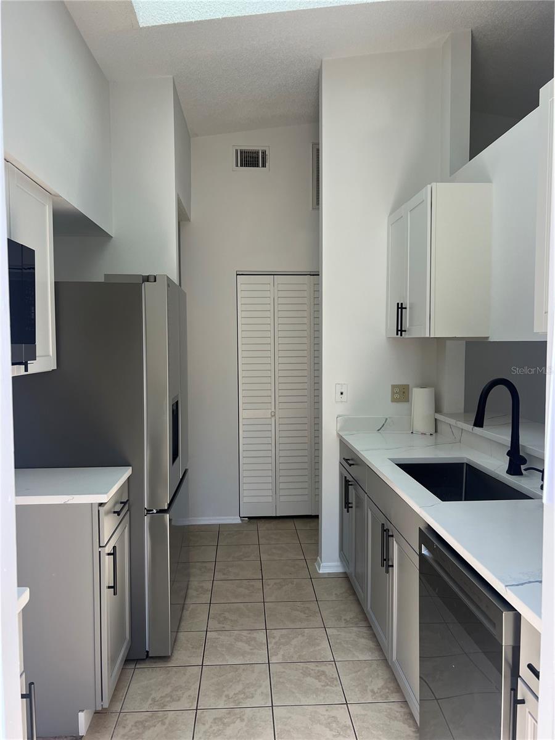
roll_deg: +1.0
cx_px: 278
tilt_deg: -2.7
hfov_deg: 53.1
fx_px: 556
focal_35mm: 26
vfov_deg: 67.3
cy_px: 370
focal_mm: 5.7
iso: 50
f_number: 1.5
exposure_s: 1/533
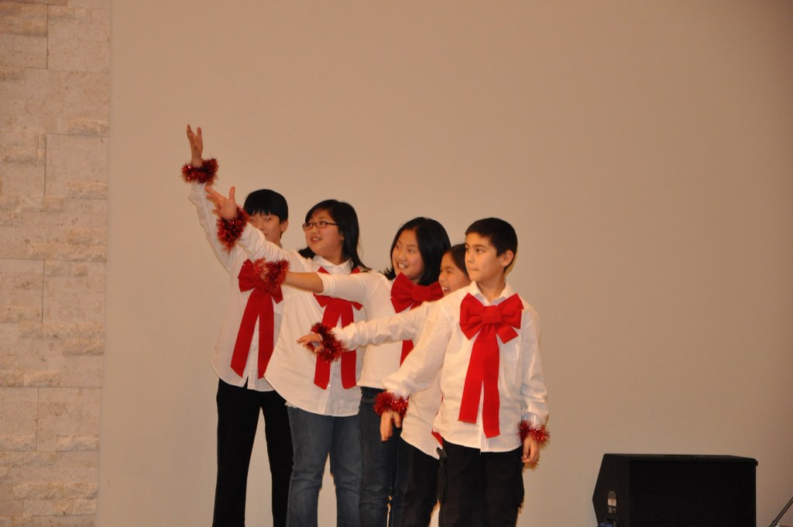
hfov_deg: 15.2
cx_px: 396
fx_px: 2970
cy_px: 264
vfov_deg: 10.1
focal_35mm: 135
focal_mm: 90
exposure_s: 1/60
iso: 1600
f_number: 5.6
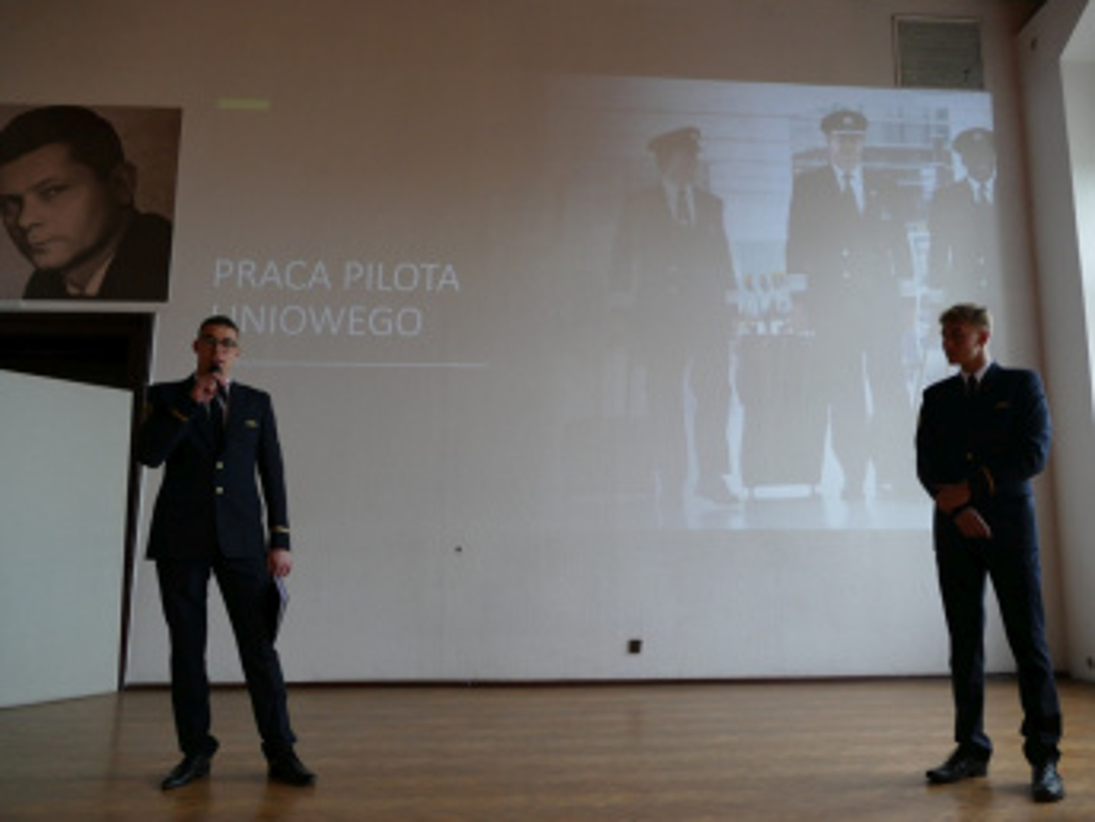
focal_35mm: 28
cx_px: 611
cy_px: 416
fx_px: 886
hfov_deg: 63.3
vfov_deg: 49.7
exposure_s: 1/60
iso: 400
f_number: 2.8
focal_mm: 9.24
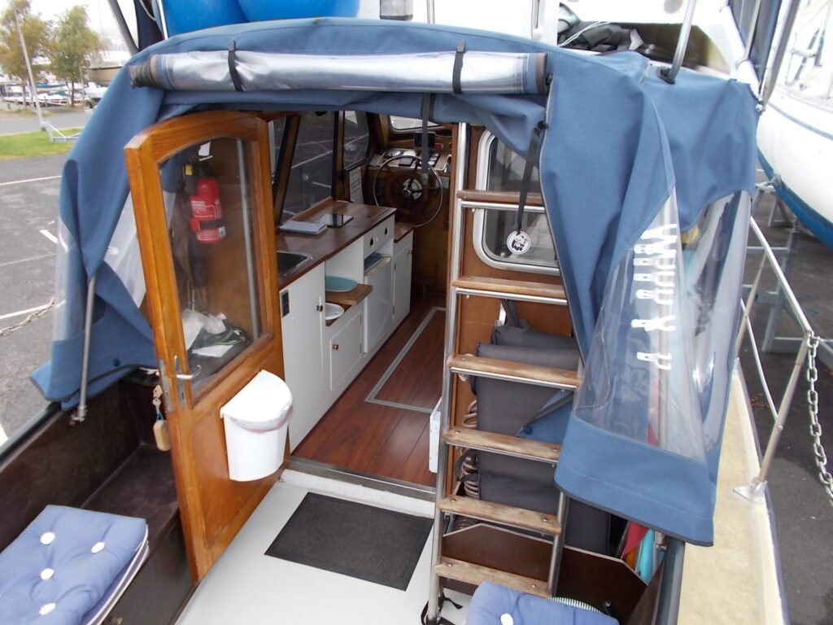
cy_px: 312
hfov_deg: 67.3
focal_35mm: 26
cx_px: 416
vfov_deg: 53.1
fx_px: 626
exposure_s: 1/60
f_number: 3.2
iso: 80
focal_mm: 4.6
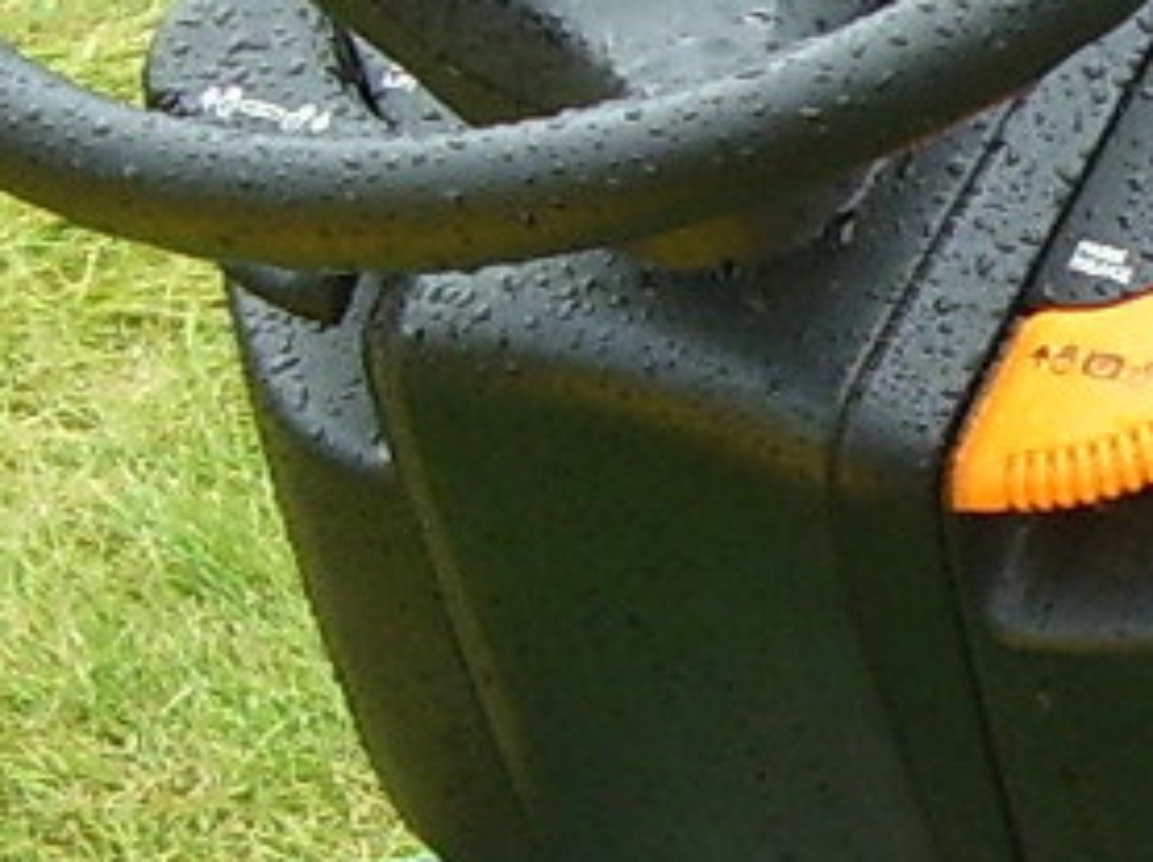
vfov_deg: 12.5
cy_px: 666
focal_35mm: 118
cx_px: 1199
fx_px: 3925
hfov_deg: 16.3
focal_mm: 5.6
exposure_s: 1/180
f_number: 2.7
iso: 80
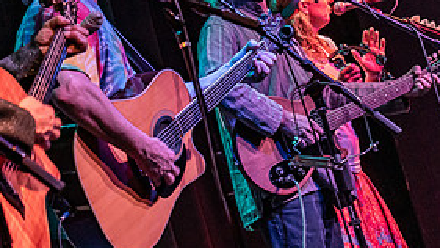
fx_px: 2217
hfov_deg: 11.3
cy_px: 66
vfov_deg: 6.4
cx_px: 82
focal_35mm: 190
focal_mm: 70
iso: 2000
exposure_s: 1/160
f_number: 5.6
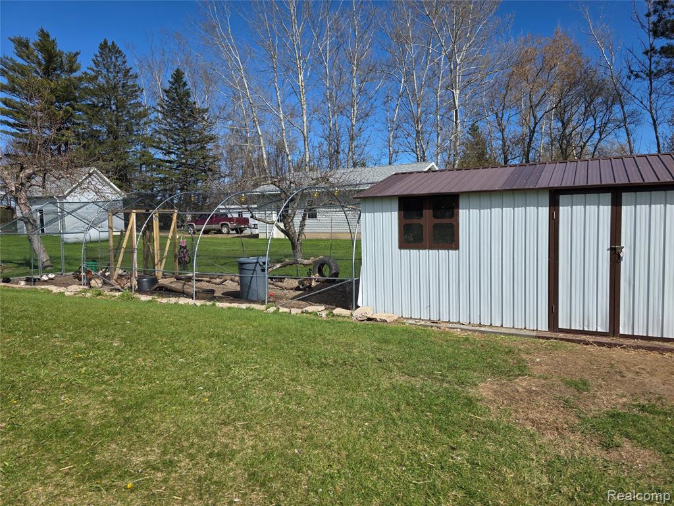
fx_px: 448
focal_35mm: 23
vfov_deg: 58.9
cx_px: 337
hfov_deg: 73.9
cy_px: 253
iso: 80
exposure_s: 1/6809
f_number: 1.7
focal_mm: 6.3
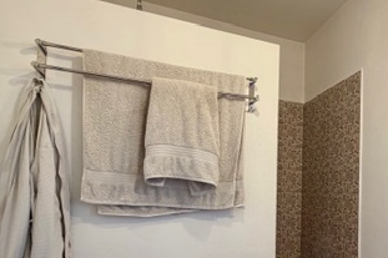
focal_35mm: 30
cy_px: 186
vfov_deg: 42.5
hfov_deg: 57.8
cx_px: 304
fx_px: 323
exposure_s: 1/100
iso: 320
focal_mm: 2.22
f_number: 2.2
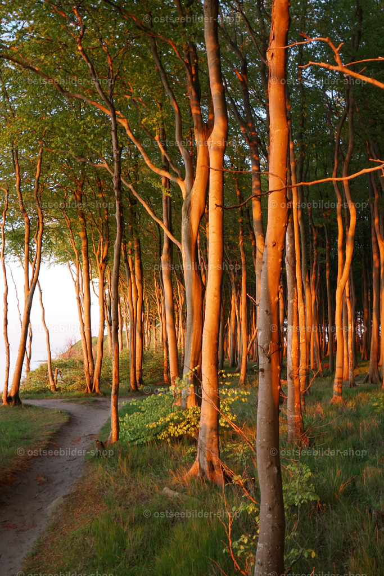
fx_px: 480
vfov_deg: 61.9
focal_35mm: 30
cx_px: 192
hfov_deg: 43.6
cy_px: 288
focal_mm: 20
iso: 400
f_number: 11
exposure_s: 1/6
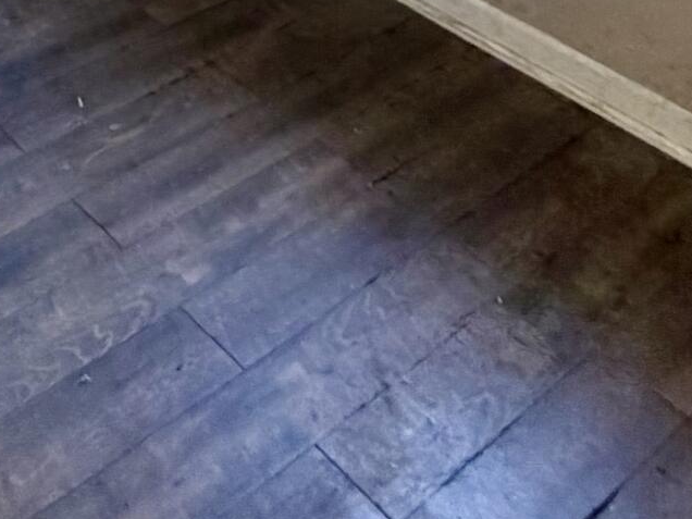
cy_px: -456
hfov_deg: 29.0
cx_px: 190
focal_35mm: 66
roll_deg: +1.0
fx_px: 1319
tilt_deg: -8.0
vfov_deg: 17.4
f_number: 2.2
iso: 320
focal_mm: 2.22
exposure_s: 1/60
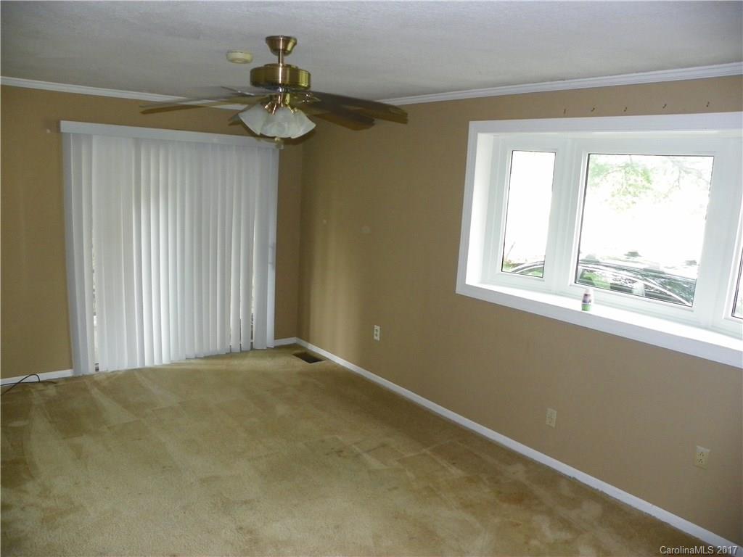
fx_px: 558
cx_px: 372
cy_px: 278
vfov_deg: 53.1
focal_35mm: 26
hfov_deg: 67.3
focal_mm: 4.6
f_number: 2.8
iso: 200
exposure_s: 1/30
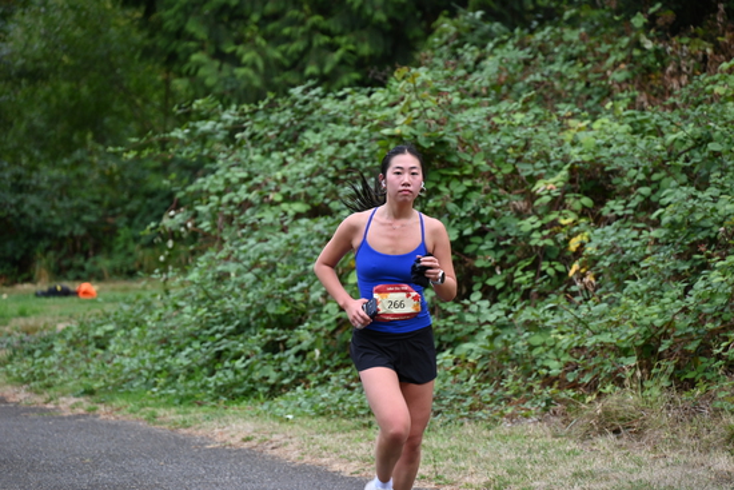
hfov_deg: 10.3
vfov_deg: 6.9
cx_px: 367
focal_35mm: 200
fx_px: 4079
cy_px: 245
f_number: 6.3
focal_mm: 200
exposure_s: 1/250
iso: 400
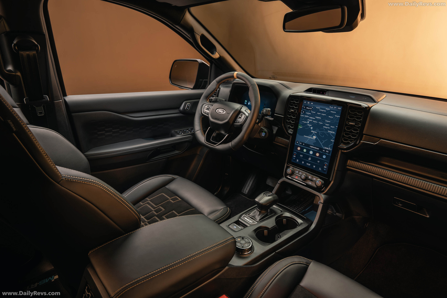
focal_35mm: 22
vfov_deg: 57.2
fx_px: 273
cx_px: 224
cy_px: 149
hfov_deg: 78.6
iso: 100
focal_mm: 22
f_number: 8
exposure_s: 1/10
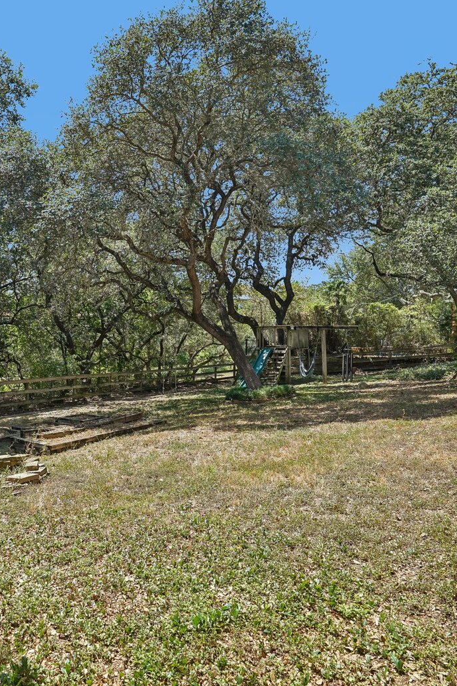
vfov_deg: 71.5
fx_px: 476
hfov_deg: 49.6
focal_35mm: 25
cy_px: 343
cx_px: 125
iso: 200
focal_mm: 16
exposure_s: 1/125
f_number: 8
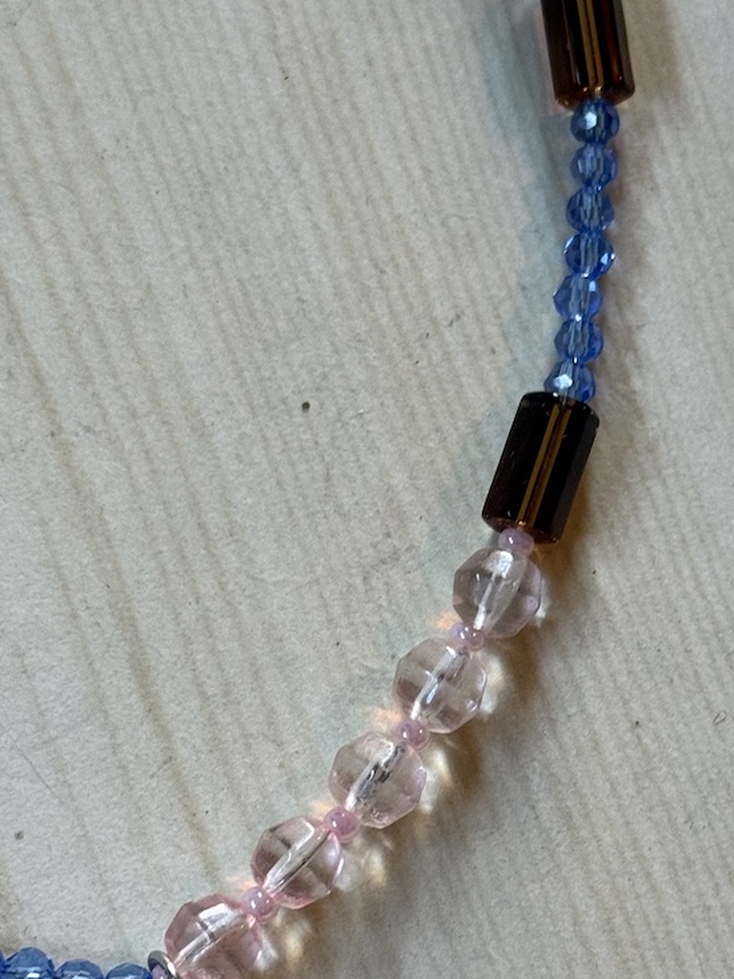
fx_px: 2658
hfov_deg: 15.6
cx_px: 555
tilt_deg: -76.3
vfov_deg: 20.8
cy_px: 618
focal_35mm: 94
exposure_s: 1/60
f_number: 1.78
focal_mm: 6.76
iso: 200
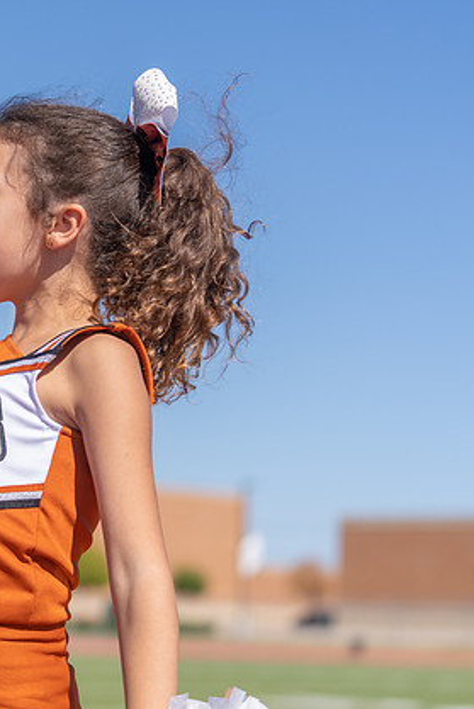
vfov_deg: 17.8
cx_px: -22
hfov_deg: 11.8
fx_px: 2269
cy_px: 326
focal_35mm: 115
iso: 100
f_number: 2.8
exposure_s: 1/2000
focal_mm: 70
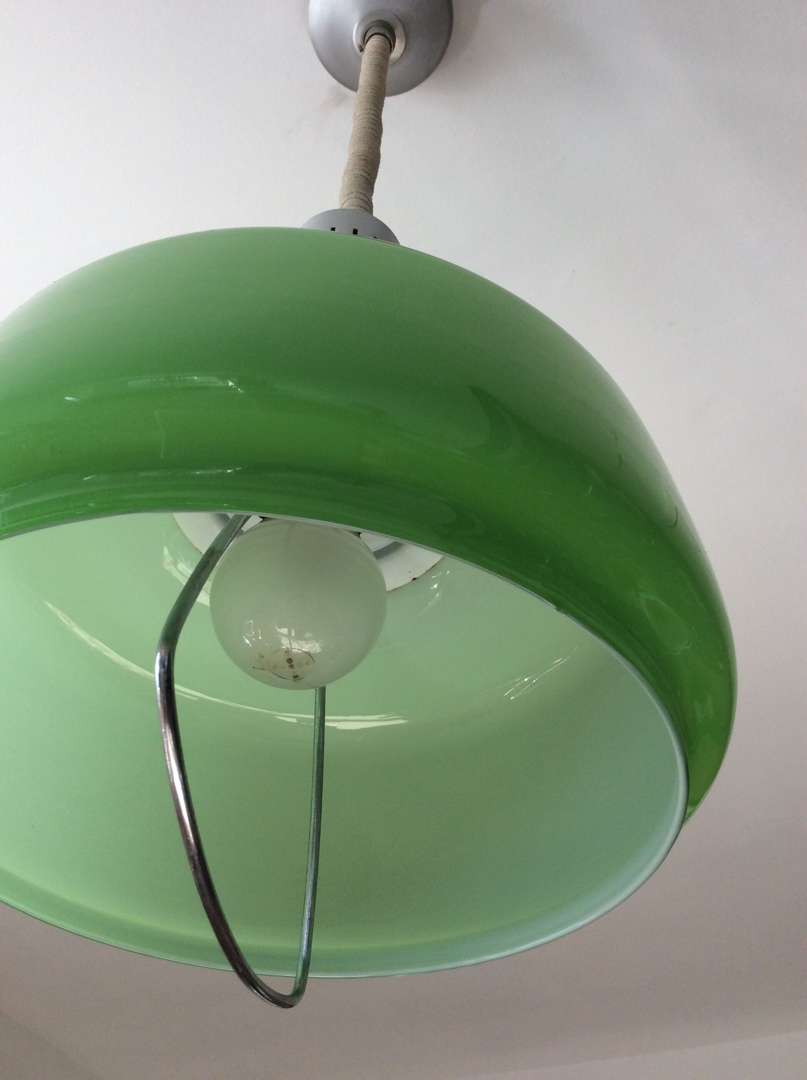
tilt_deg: +46.4
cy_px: 540
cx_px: 404
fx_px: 997
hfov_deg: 44.1
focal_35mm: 32
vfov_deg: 56.9
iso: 32
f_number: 2.4
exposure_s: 1/112
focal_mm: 3.3
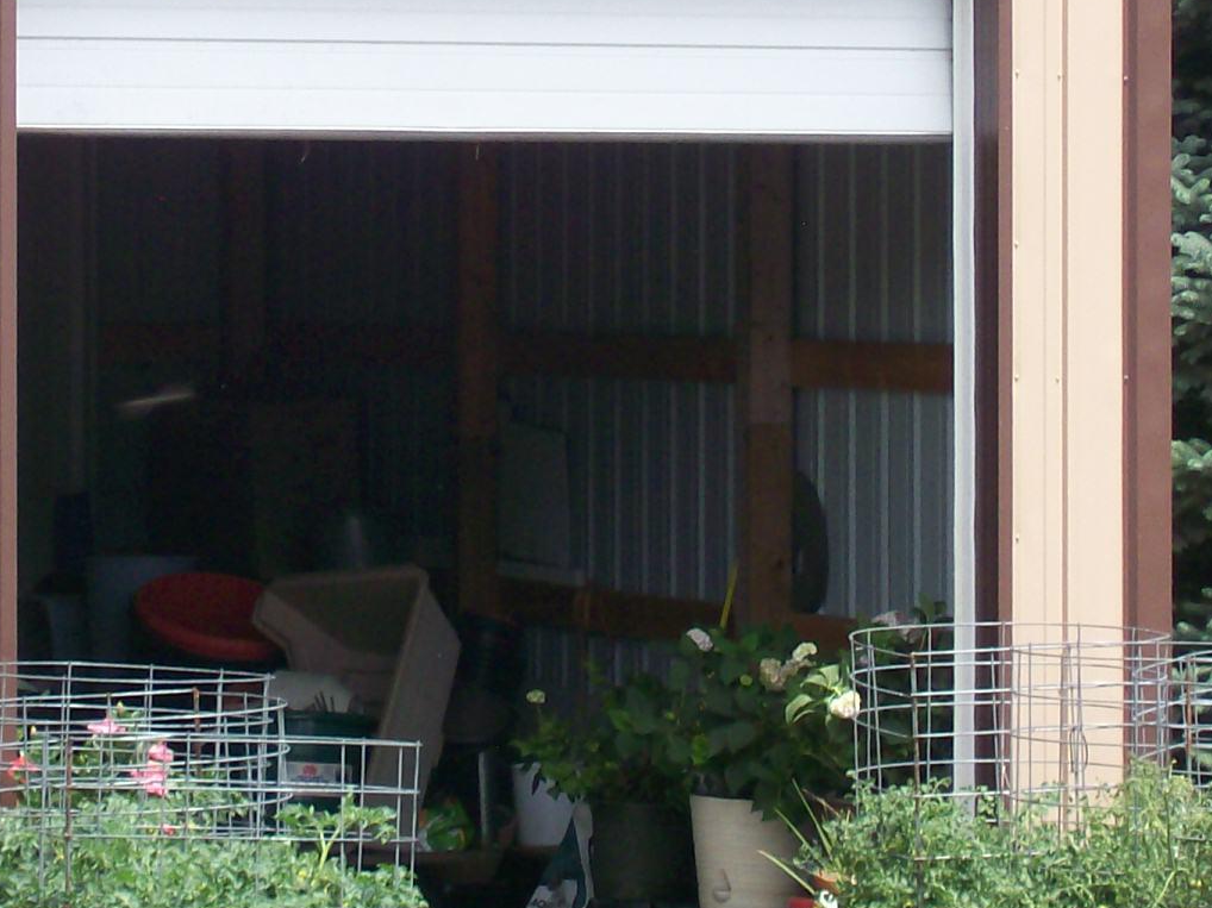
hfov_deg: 10.0
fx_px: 6896
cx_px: 381
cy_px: 136
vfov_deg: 7.5
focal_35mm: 197
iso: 80
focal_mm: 14.3
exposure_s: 1/269
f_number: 4.3
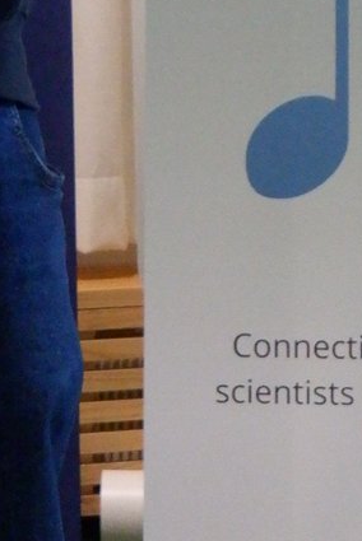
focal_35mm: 320
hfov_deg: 4.3
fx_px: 4818
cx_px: -251
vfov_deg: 6.3
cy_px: -406
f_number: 5.6
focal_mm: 45
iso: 6400
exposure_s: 1/125
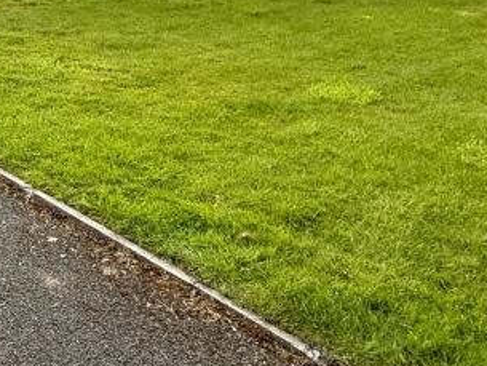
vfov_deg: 27.6
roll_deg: +1.0
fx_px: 661
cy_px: -59
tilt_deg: -3.3
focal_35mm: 47
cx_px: -148
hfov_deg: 31.2
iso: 64
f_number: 2.2
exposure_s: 1/319
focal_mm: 2.22
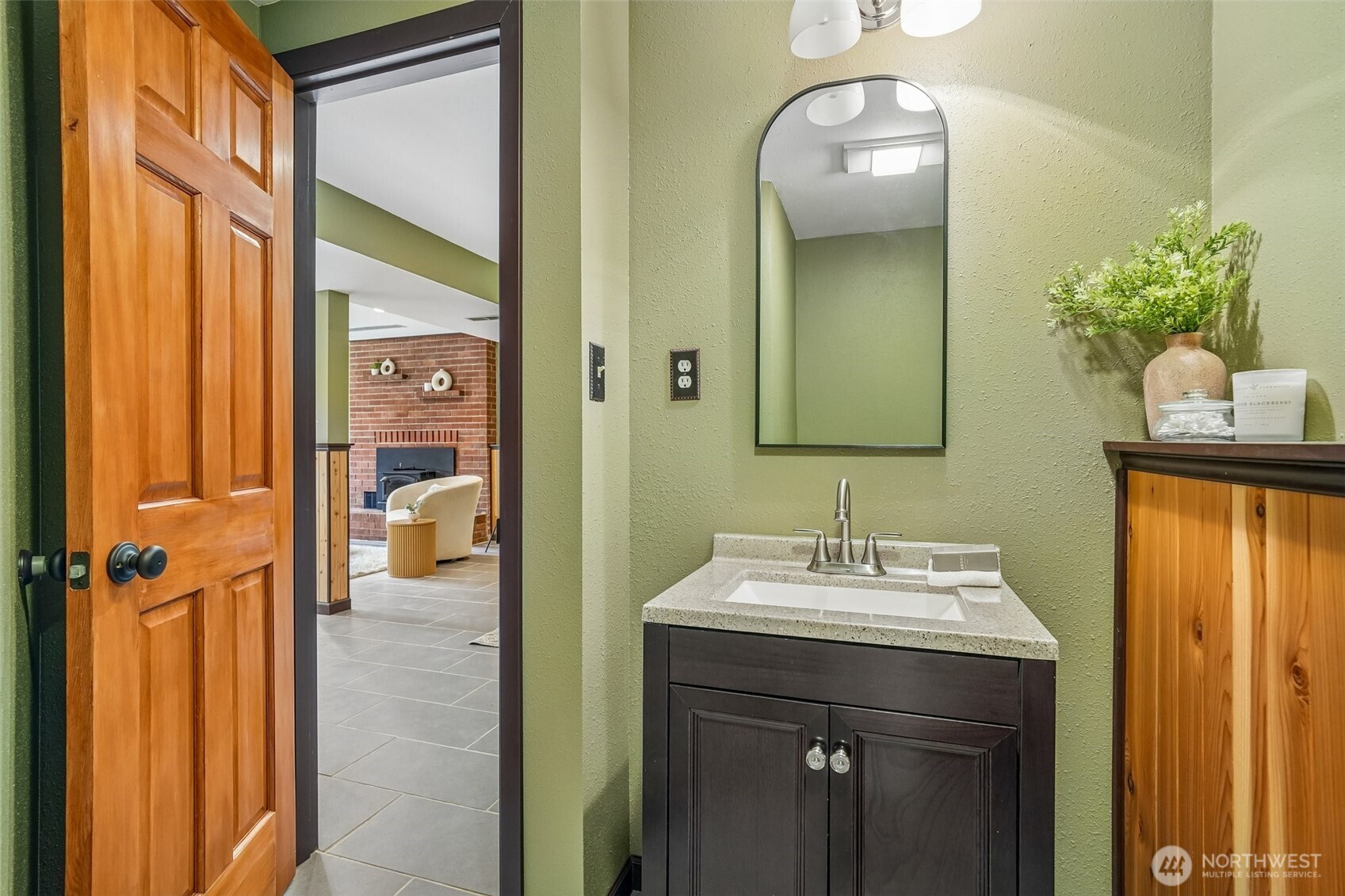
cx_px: 672
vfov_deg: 73.7
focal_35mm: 16
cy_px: 448
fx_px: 598
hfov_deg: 96.7
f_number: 8
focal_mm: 16
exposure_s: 1/3.33
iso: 1600
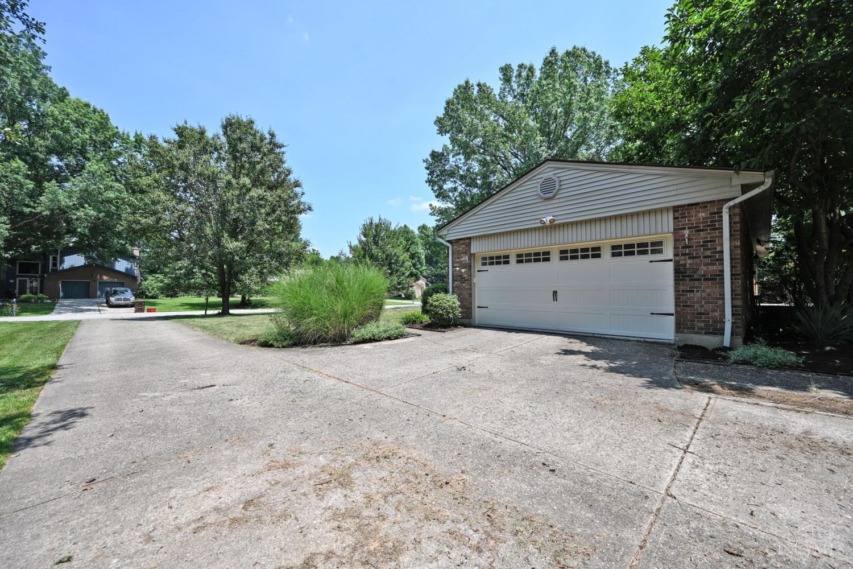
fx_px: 332
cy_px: 284
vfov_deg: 81.2
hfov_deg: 104.3
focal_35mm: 14
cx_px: 426
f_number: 6.3
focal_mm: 14
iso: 100
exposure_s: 1/320
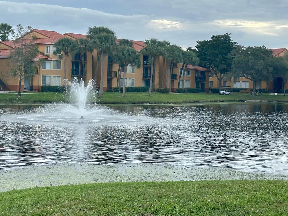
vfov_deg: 21.9
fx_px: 558
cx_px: 106
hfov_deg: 28.8
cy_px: 74
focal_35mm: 67
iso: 64
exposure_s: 1/1120
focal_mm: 6.86
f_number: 1.78
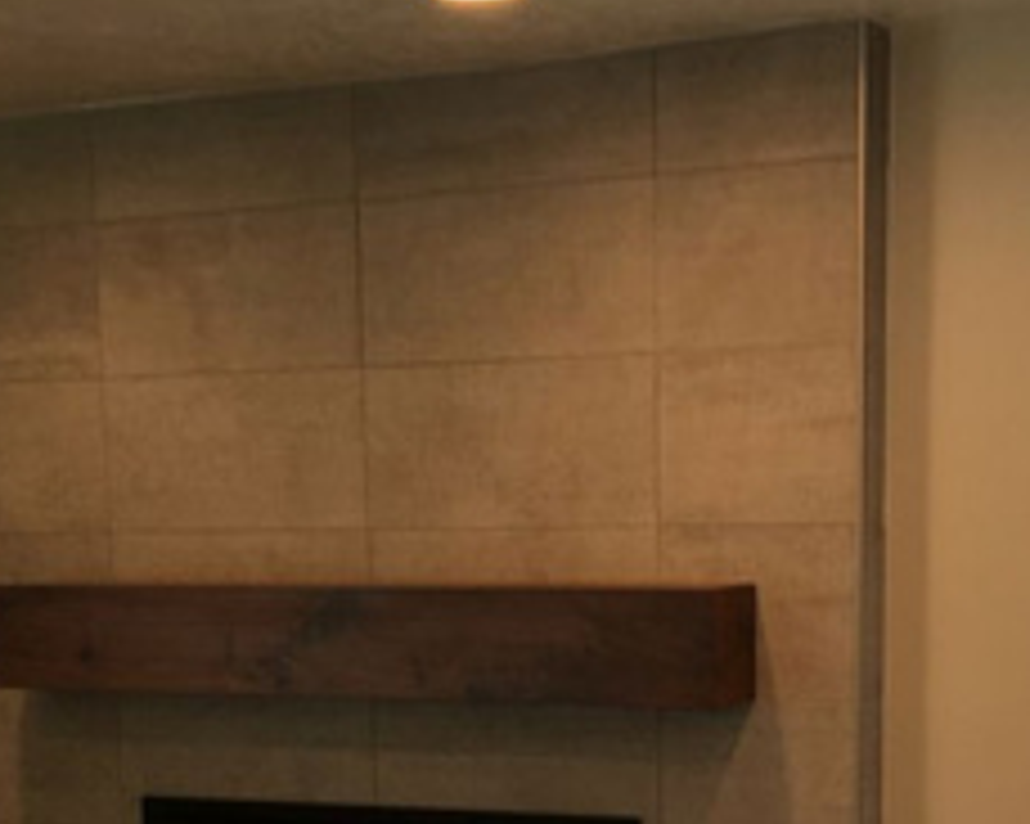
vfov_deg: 18.7
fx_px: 2407
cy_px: 874
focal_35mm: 79
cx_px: 513
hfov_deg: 24.2
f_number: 2.2
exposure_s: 1/40
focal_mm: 4.15
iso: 25
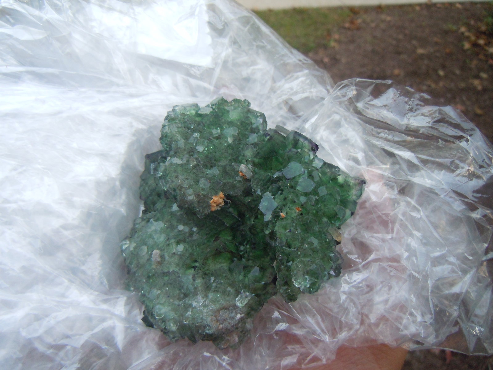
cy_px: 185
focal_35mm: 30
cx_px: 246
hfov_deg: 60.0
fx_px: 427
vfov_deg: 46.8
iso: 400
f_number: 3.5
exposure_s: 1/30
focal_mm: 5.4
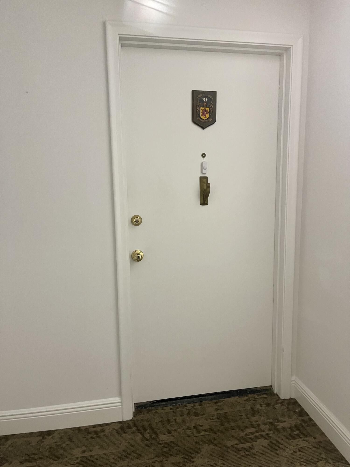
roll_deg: +1.7
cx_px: 175
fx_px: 337
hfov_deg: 54.9
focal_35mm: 25
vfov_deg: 69.4
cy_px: 234
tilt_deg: -7.8
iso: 500
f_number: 1.6
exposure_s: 1/60
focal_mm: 5.1
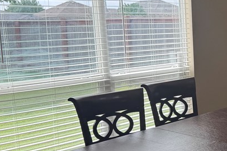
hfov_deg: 29.4
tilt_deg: -8.7
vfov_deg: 21.5
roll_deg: +0.9
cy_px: 83
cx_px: 236
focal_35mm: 63
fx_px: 397
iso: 80
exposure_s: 1/563
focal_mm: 6.76
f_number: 1.78
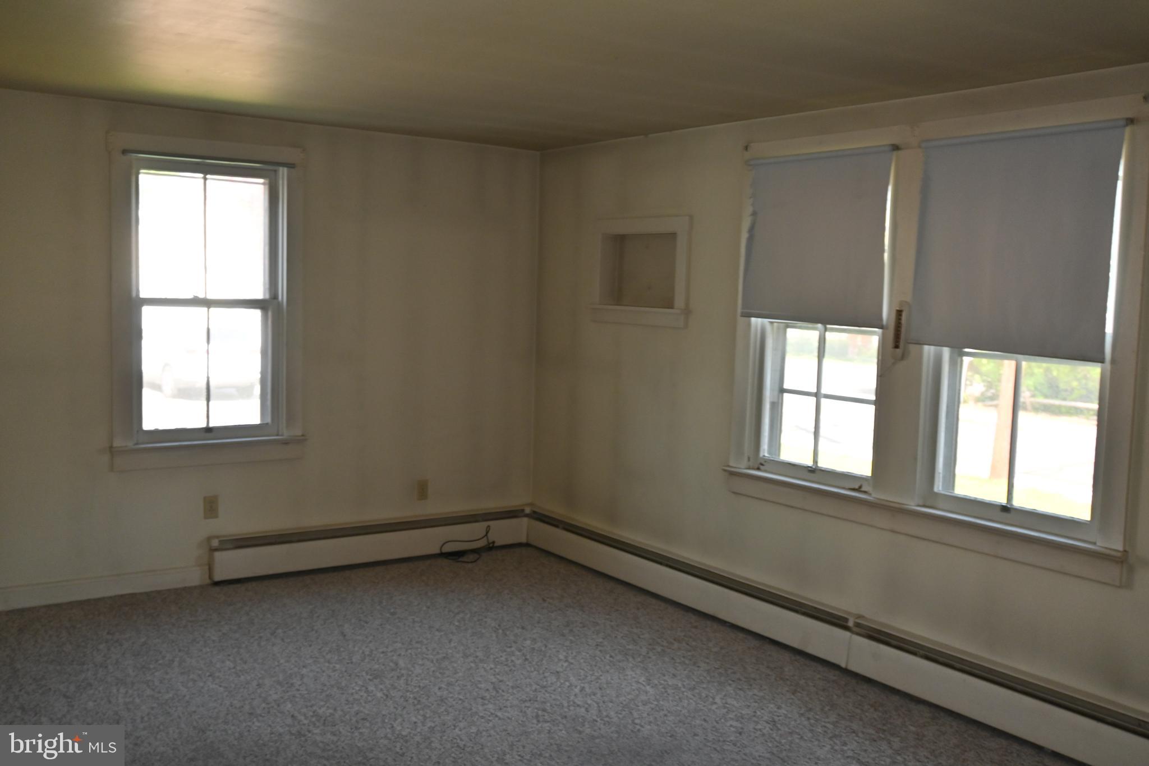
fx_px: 1077
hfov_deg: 56.2
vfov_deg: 39.1
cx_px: 574
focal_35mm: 34
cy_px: 383
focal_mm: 22.5
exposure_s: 1/60
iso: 450
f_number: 4
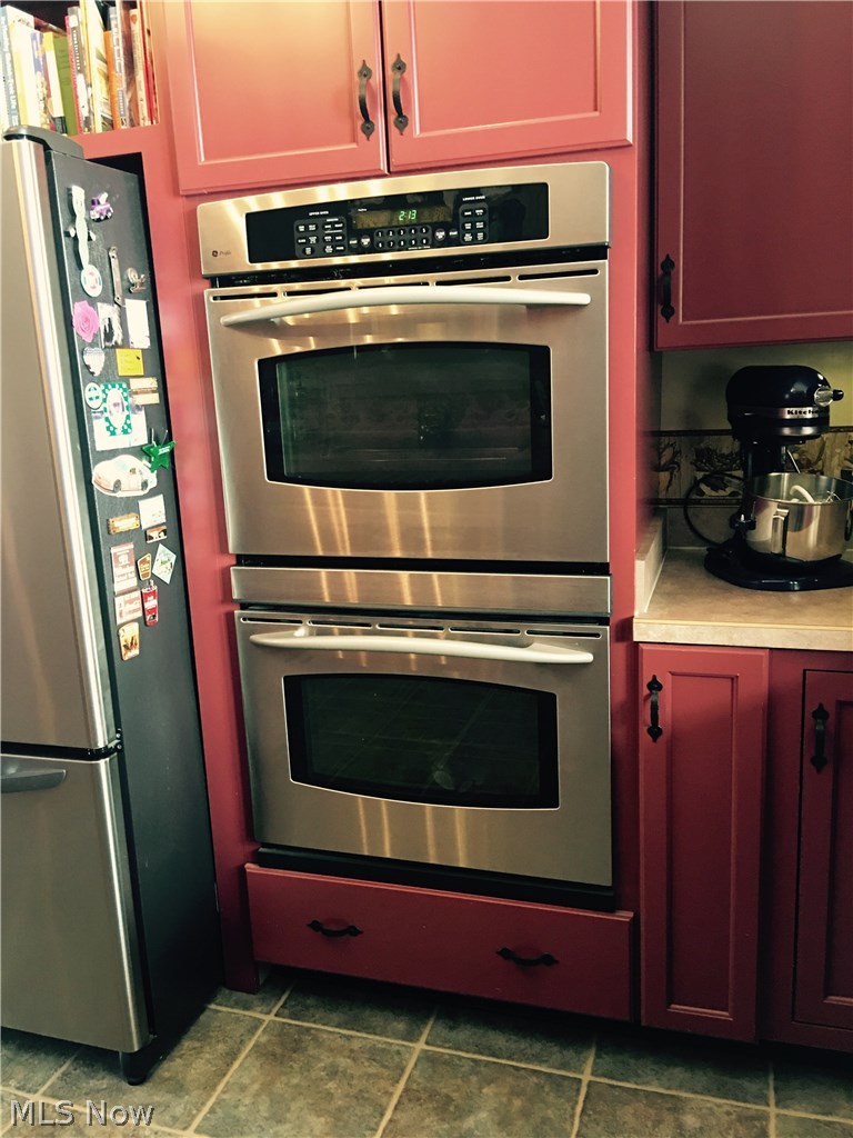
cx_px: 426
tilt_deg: -12.3
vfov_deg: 61.7
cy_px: 569
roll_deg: +3.3
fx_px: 953
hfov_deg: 48.2
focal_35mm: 29
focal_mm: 4.15
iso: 80
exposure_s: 1/10
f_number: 2.2
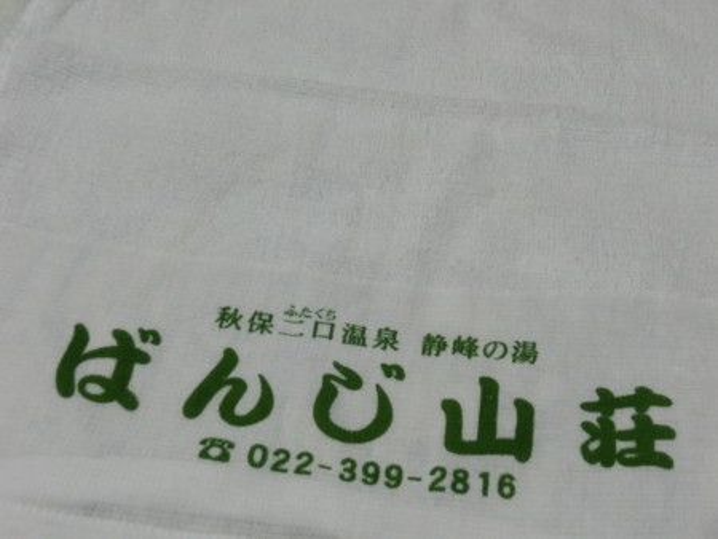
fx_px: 975
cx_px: 359
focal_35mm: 47
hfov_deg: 40.4
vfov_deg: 30.9
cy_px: 270
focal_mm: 8.29
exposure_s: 1/50
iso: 400
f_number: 4.2
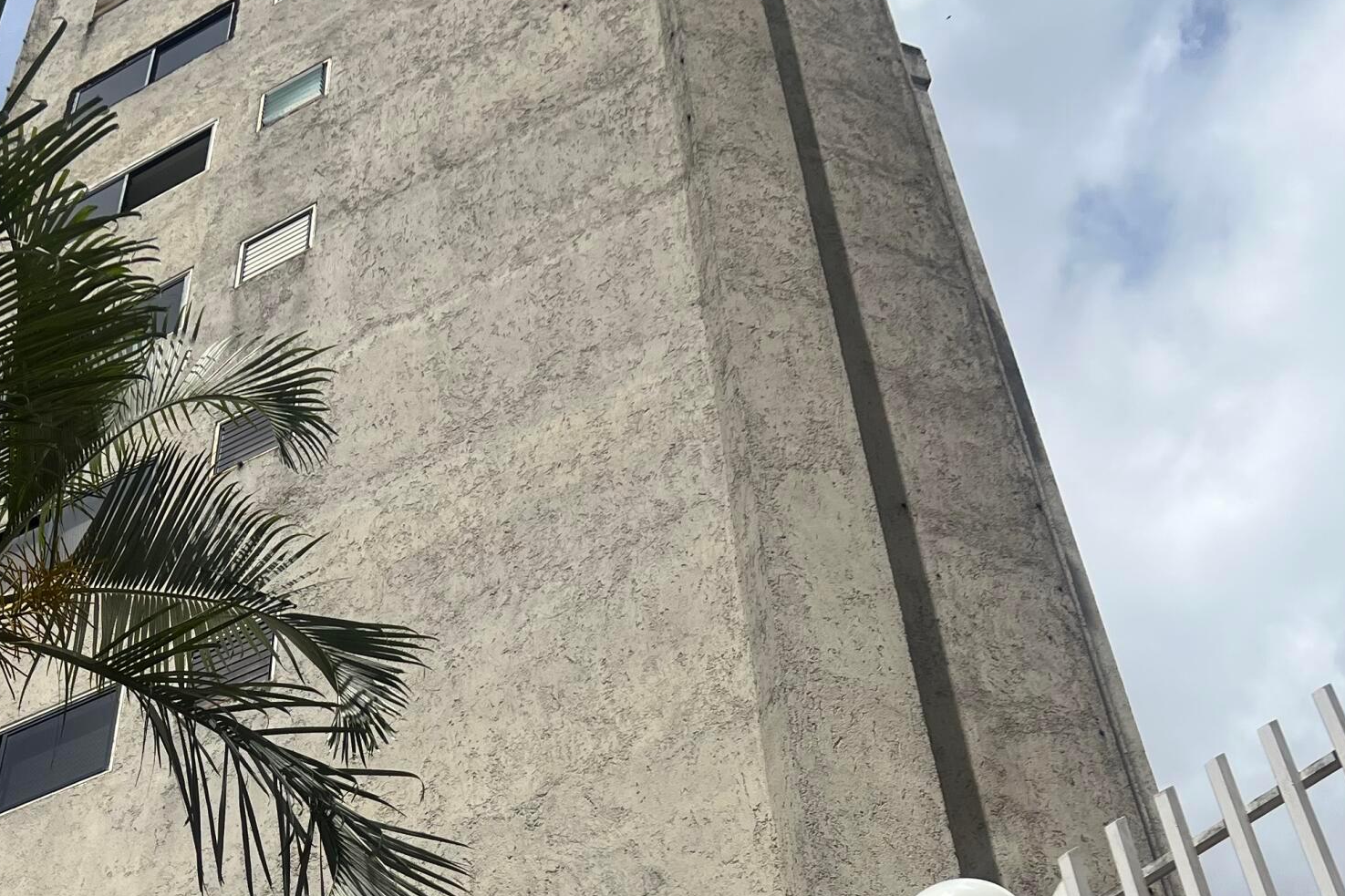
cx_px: 304
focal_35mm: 55
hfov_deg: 35.3
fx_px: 2054
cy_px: 1012
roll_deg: -4.4
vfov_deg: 23.0
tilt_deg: +40.9
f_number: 1.5
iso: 50
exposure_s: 1/9434
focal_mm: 5.7
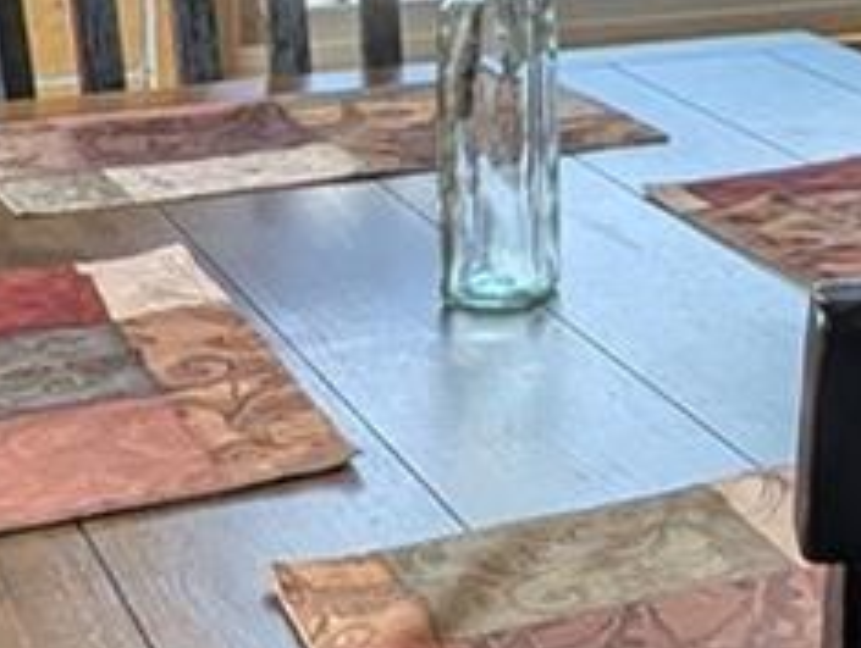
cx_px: 1356
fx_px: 2192
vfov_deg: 16.2
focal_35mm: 88
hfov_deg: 19.0
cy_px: -132
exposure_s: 1/120
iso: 48
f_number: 2.2
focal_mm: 1.95
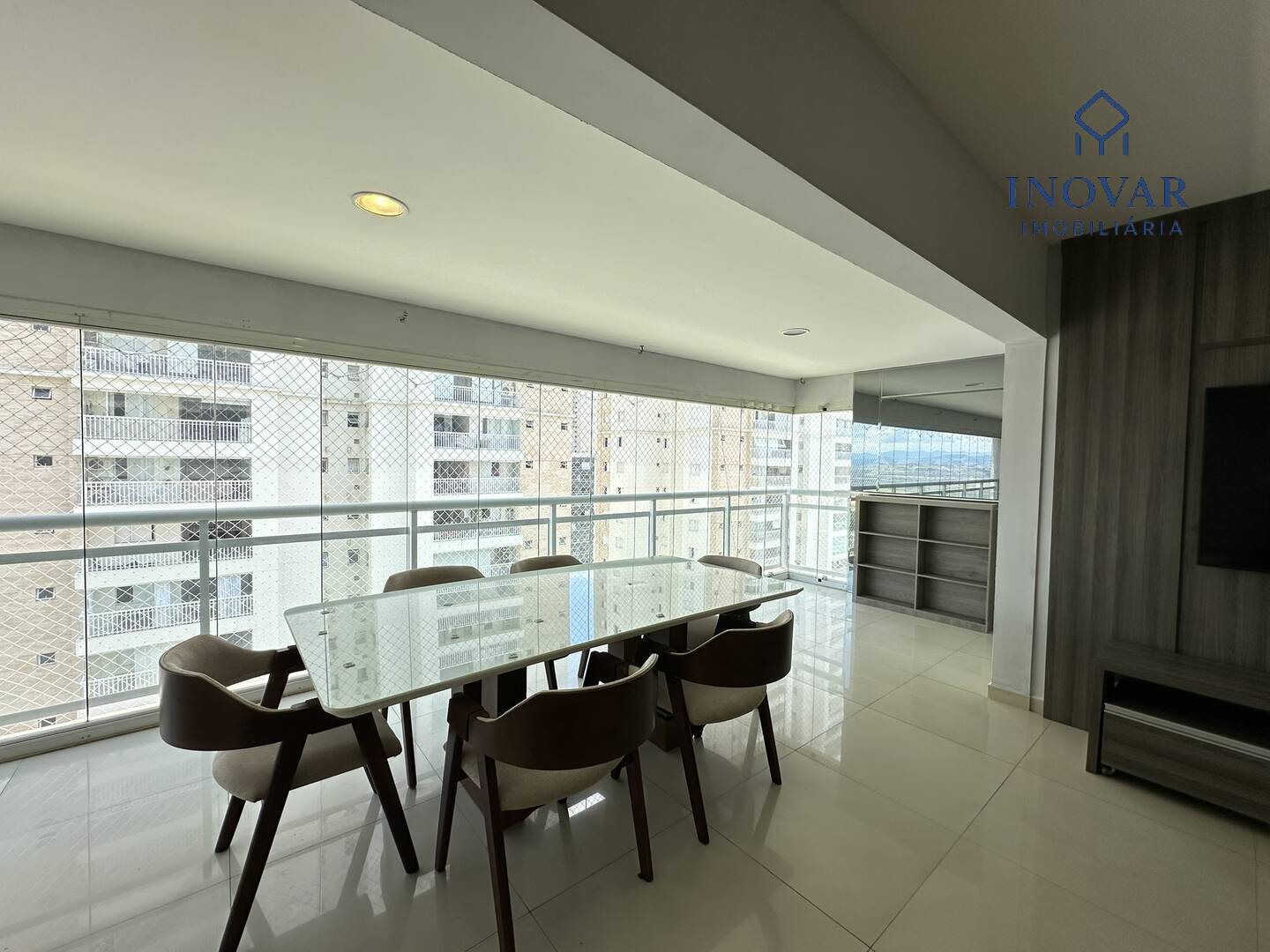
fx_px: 514
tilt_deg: -1.4
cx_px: 635
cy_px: 476
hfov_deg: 102.1
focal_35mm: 14
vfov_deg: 85.7
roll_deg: -1.6
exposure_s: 1/424
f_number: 2.2
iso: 40
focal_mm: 2.22
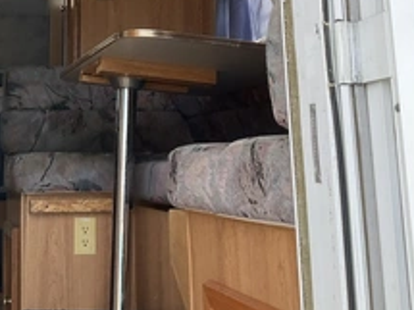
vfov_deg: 26.5
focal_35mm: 54
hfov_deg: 34.3
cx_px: 73
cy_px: 60
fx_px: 645
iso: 25
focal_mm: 3
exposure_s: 1/251
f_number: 1.8
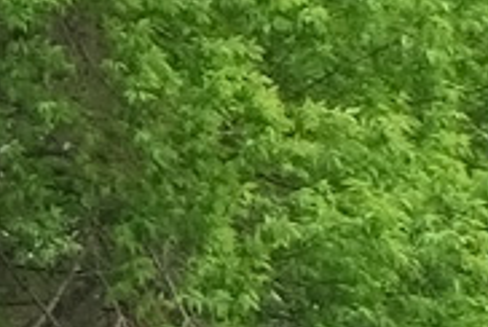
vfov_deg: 2.5
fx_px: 7413
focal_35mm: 546
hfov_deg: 3.8
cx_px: 700
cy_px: 742
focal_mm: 30.81
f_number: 4.5
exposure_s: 1/500
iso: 200
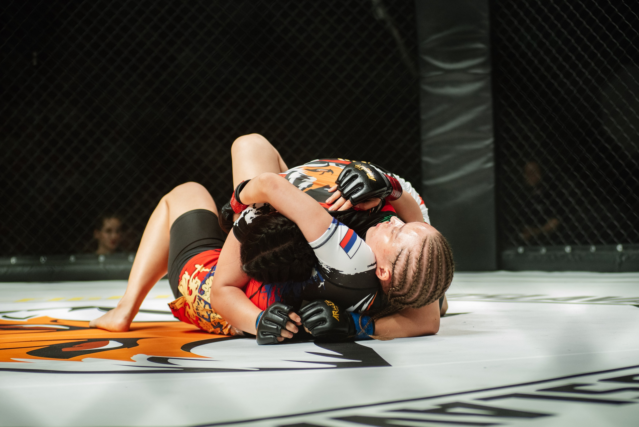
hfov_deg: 23.6
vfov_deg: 15.9
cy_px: 214
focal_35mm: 86
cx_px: 320
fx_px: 1527
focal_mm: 86
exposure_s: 1/640
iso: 2000
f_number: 4
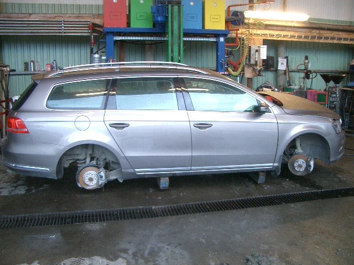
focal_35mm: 36
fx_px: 368
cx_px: 175
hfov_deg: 51.3
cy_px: 136
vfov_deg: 39.7
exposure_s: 1/40
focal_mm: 5.8
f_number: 2.6
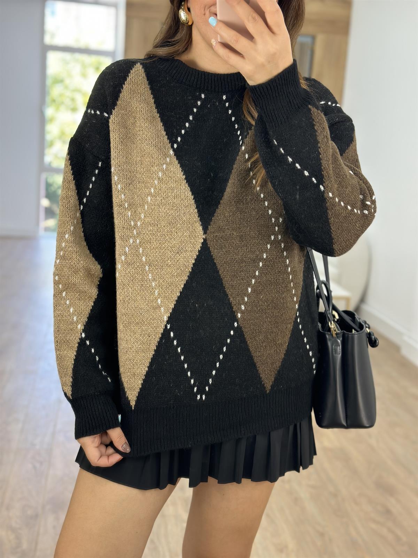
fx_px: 773
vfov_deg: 39.7
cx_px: 209
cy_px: 279
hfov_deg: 30.3
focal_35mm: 48
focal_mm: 6.86
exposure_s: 1/100
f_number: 1.78
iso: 125
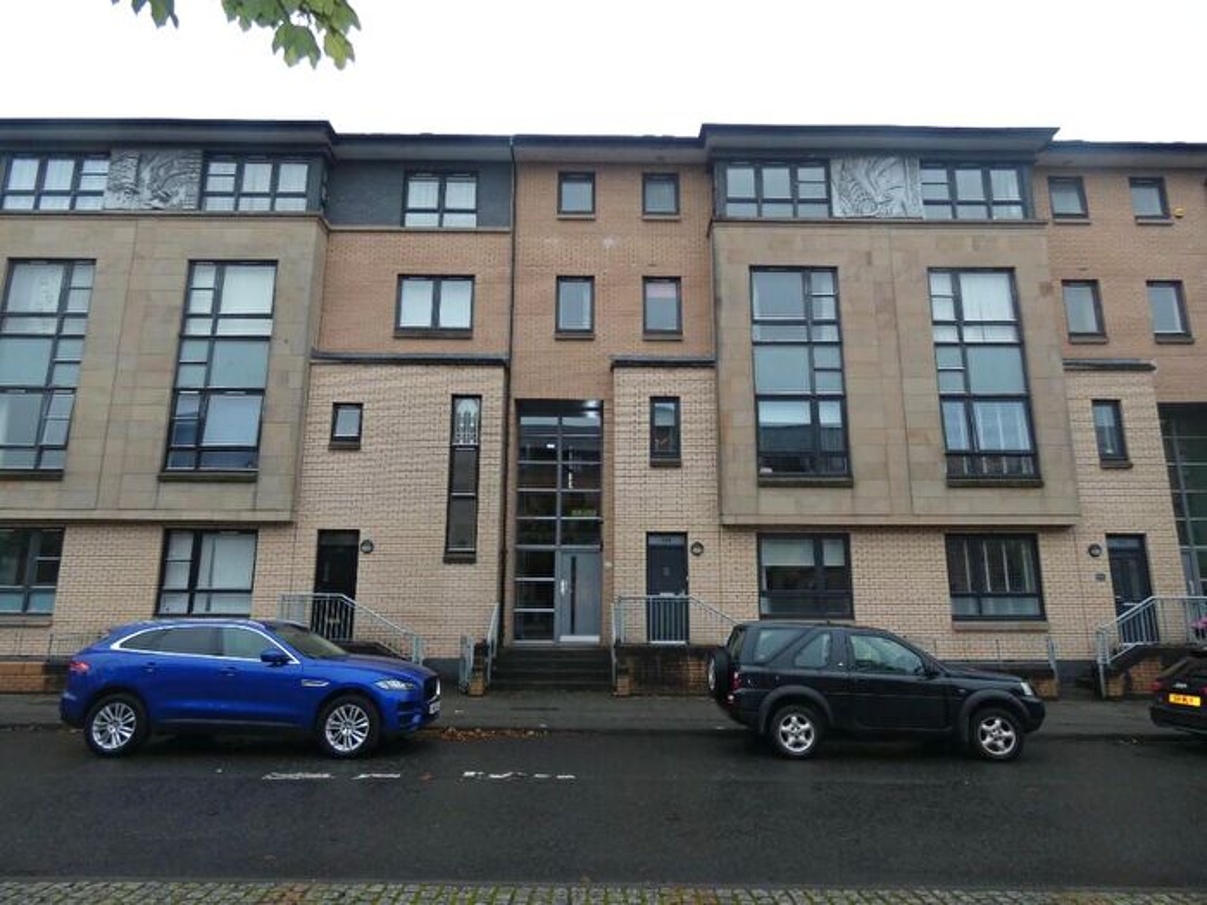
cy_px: 452
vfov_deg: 66.0
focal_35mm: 20
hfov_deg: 81.7
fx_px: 697
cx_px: 604
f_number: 2.8
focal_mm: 3.6
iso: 80
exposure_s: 1/60
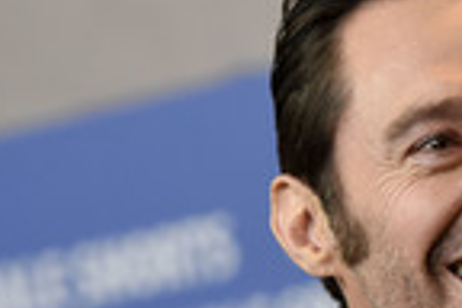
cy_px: 343
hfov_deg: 3.3
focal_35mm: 633
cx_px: 550
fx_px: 8117
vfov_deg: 2.2
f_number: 3.5
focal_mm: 135
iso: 1250
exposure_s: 1/400
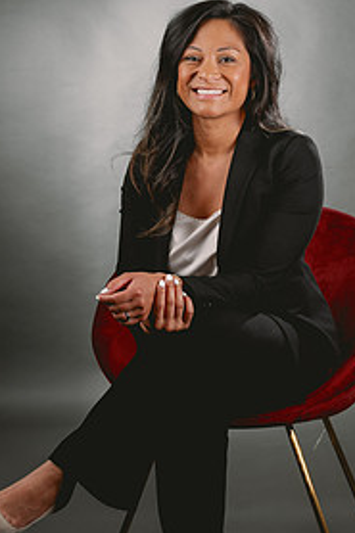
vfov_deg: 25.1
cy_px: 247
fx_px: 1200
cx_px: 220
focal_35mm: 81
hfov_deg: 16.8
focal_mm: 50
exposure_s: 1/200
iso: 100
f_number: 7.1
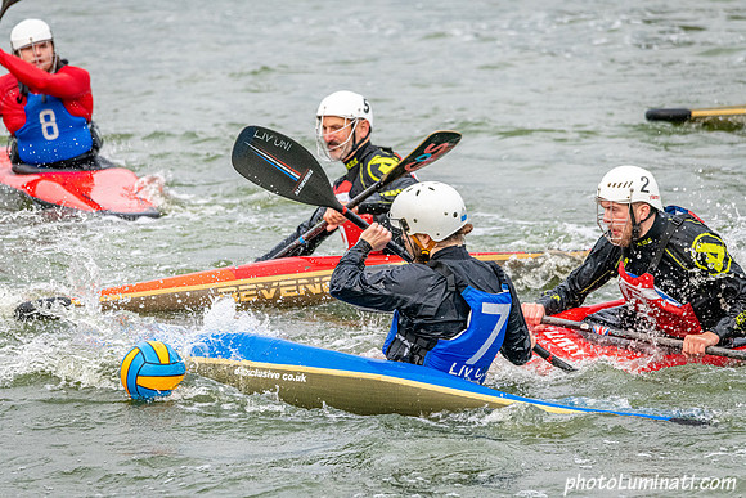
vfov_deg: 4.6
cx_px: 373
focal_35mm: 300
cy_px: 249
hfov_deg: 6.9
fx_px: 6218
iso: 3200
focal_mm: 300
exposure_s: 1/2000
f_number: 7.1
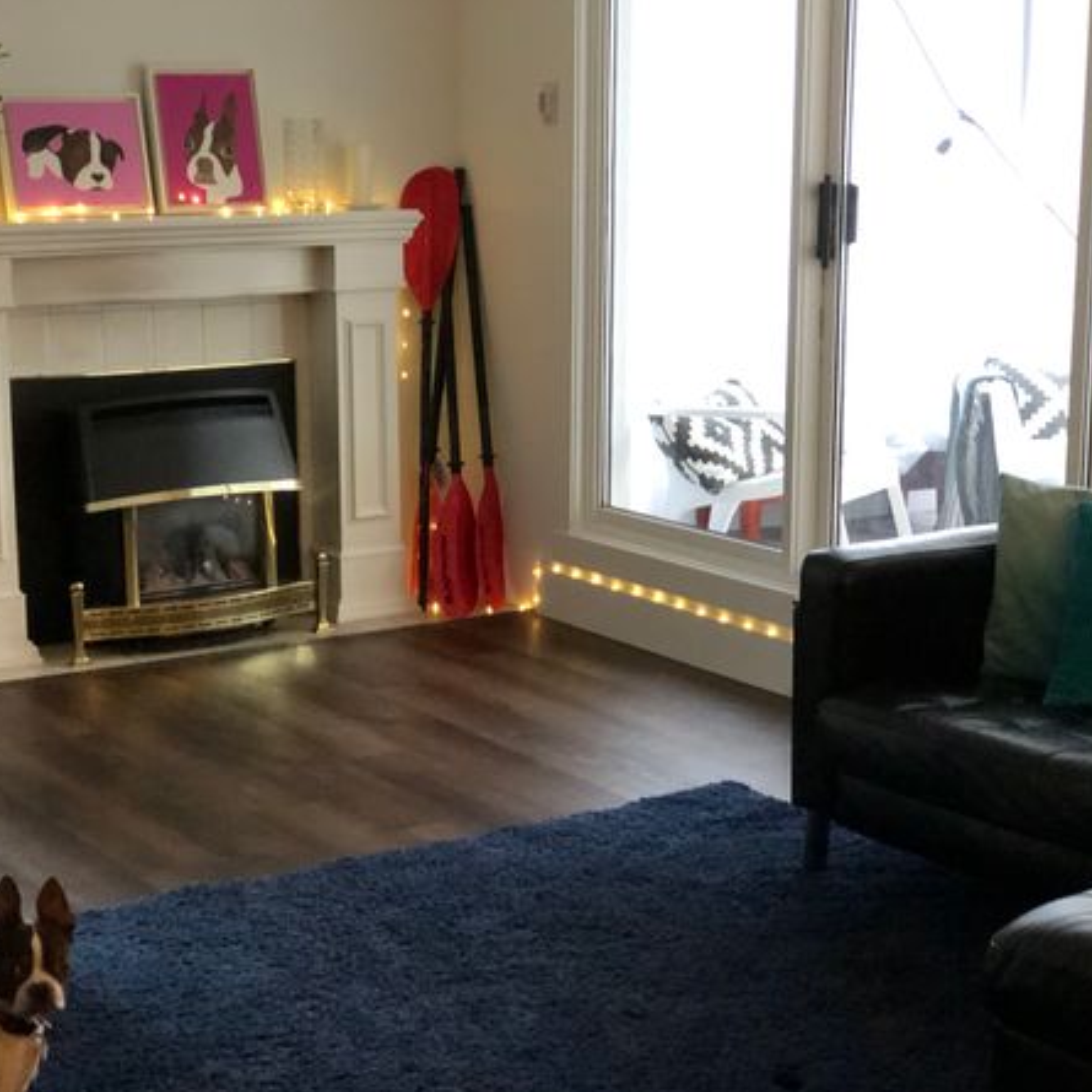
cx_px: 483
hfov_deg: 25.3
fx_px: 2427
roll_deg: +0.5
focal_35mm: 68
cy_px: 542
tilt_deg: -11.3
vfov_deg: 25.4
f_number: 2.8
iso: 500
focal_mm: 6.6
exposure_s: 1/31
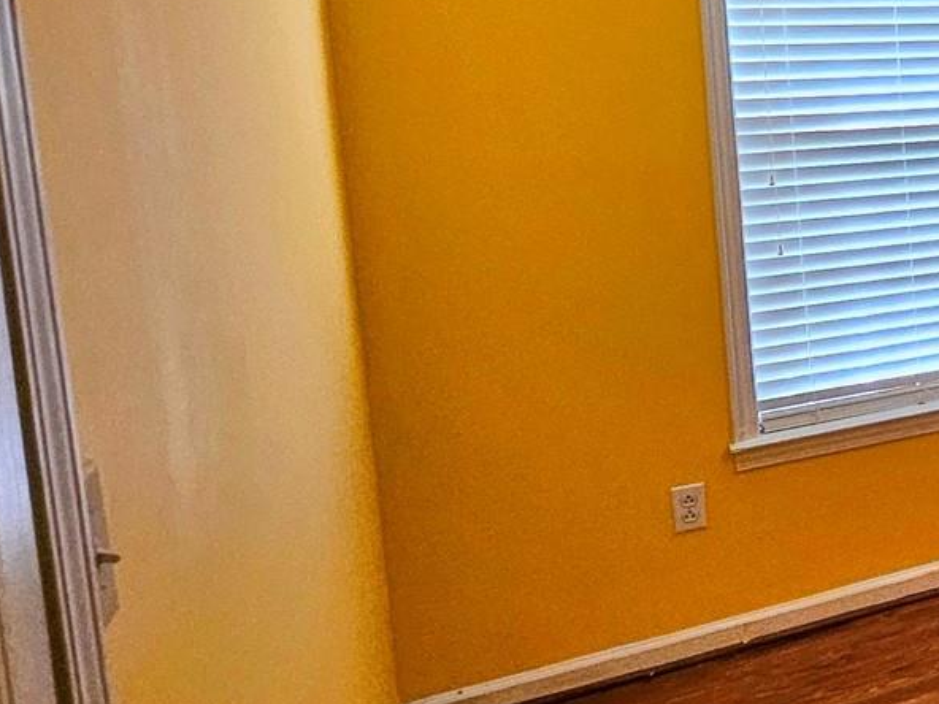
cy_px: 154
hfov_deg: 26.9
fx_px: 1221
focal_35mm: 45
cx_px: 1462
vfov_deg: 31.5
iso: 200
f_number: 2.2
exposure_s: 1/60
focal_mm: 1.74
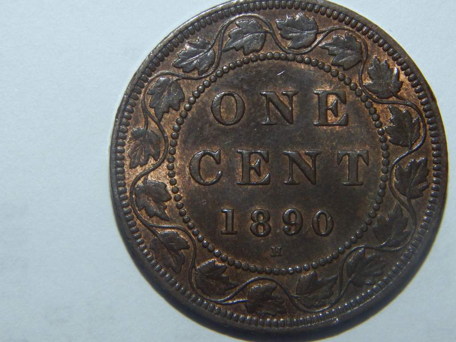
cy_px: 171
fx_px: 2398
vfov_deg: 8.2
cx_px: 228
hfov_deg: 10.9
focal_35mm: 182
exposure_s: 1/30
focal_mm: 32.8
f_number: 10.5
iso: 200
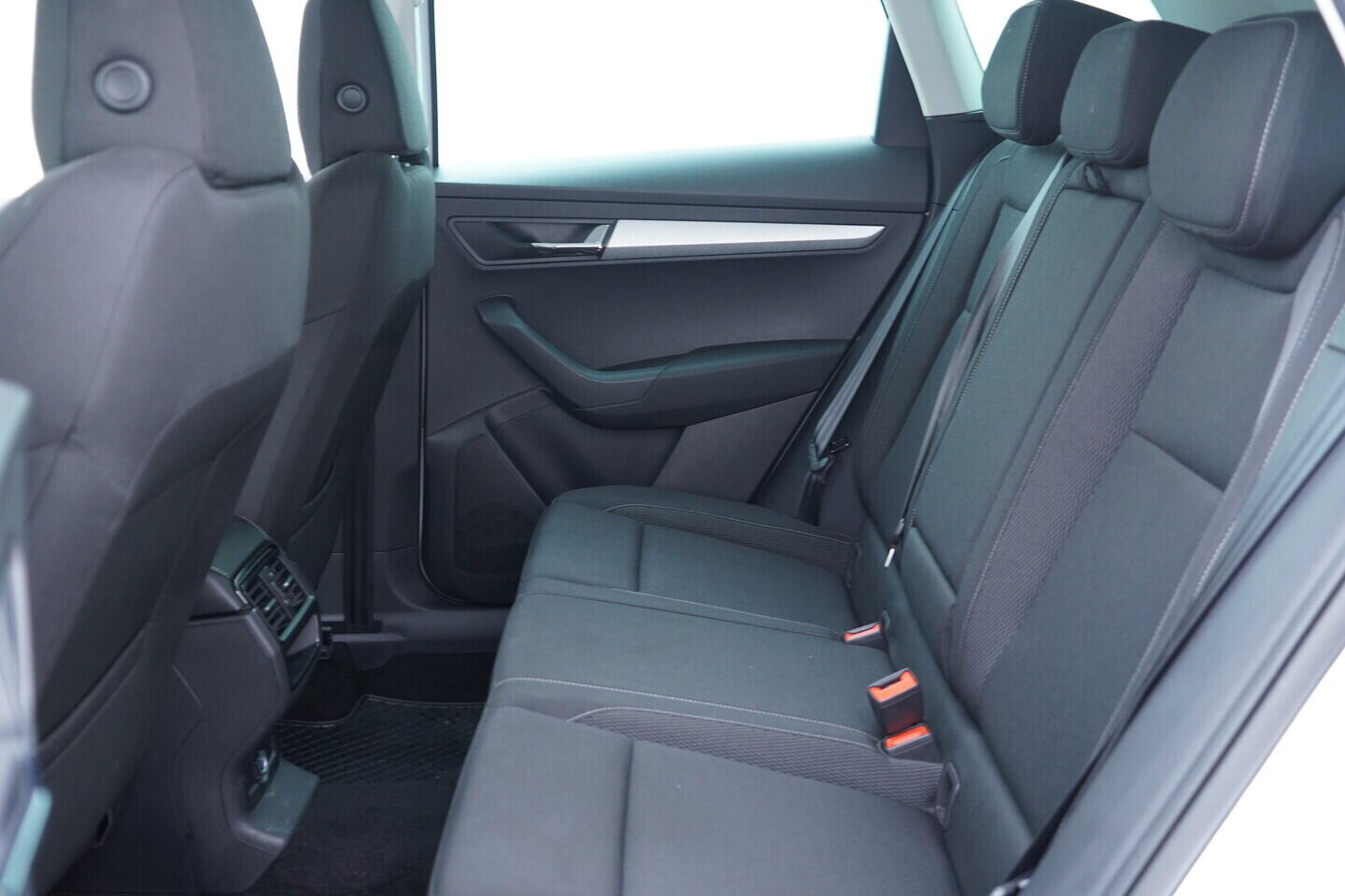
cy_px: 448
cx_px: 672
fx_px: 1345
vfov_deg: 36.9
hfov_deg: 53.1
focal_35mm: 36
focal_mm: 24
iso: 800
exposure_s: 1/40
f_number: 2.8
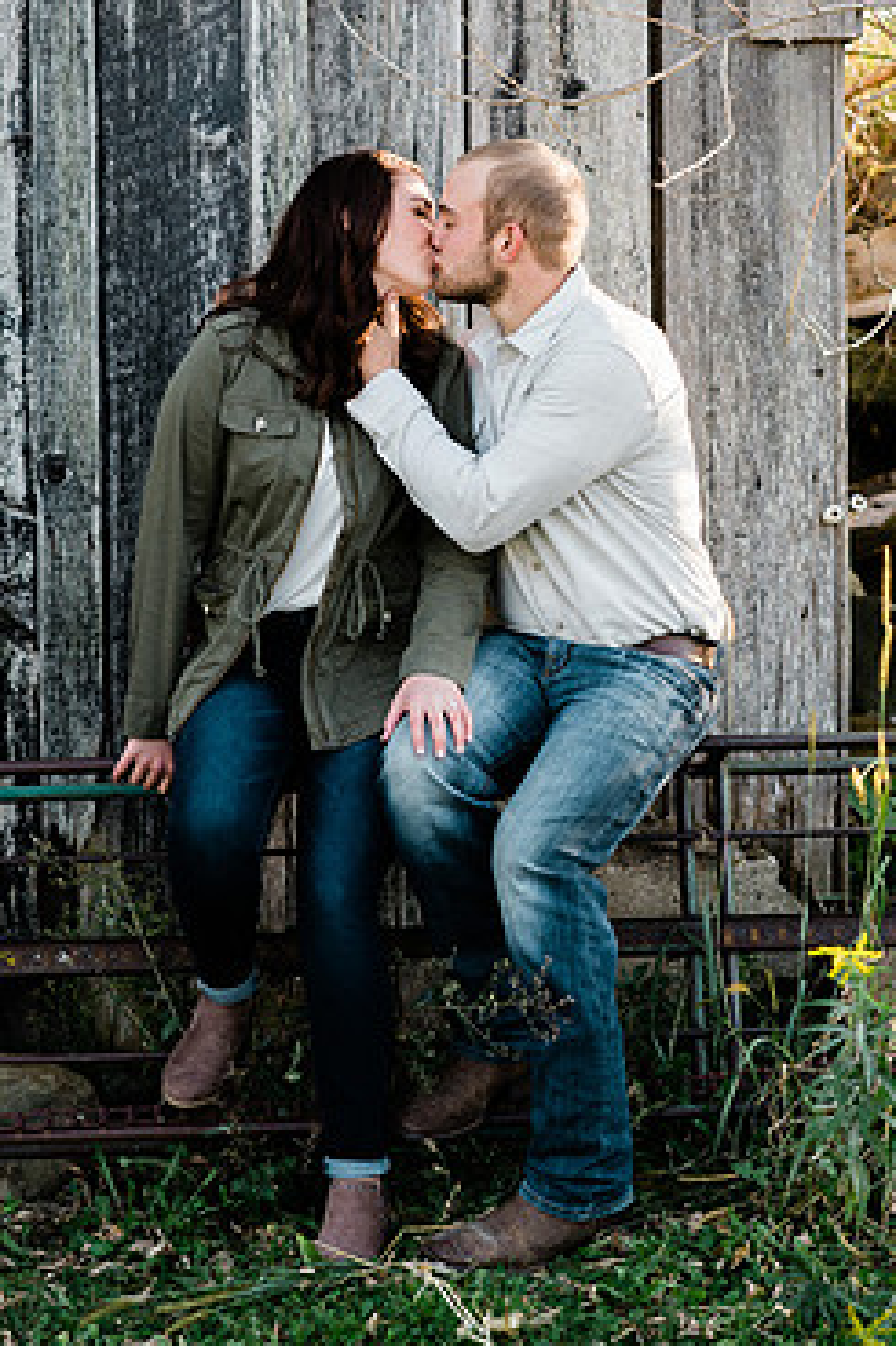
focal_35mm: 104
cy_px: 582
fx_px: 3886
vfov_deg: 19.6
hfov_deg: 13.2
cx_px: 453
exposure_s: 1/640
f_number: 3.2
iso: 200
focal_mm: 85
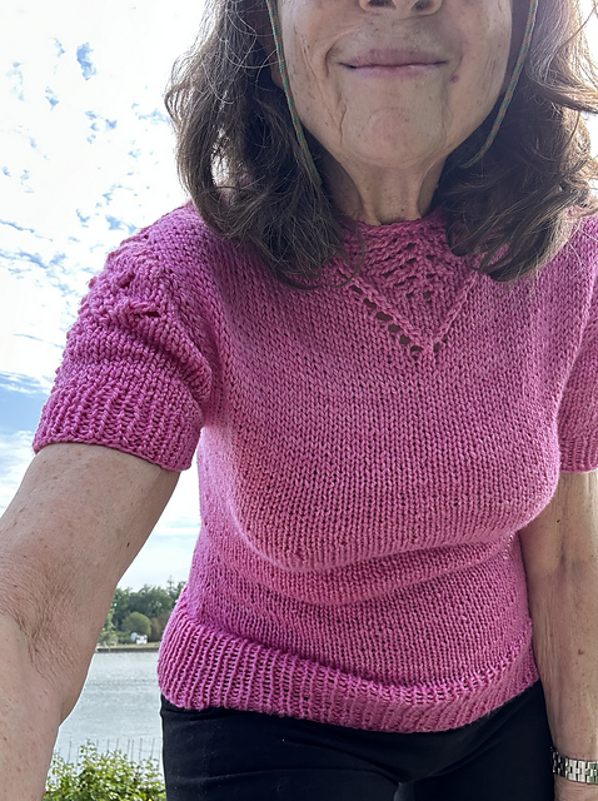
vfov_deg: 60.0
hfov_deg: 46.7
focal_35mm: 30
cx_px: 299
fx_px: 693
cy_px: 400
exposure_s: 1/260
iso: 25
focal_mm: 2.69
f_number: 1.9
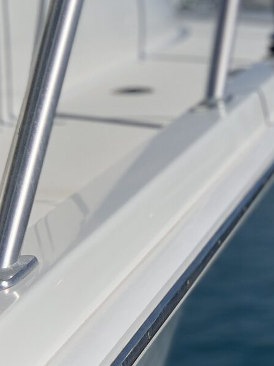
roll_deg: -0.3
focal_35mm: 161
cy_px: 83
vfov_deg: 12.2
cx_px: 145
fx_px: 1700
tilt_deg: -1.4
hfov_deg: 9.2
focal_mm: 6
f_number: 2.4
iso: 16
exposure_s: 1/4785
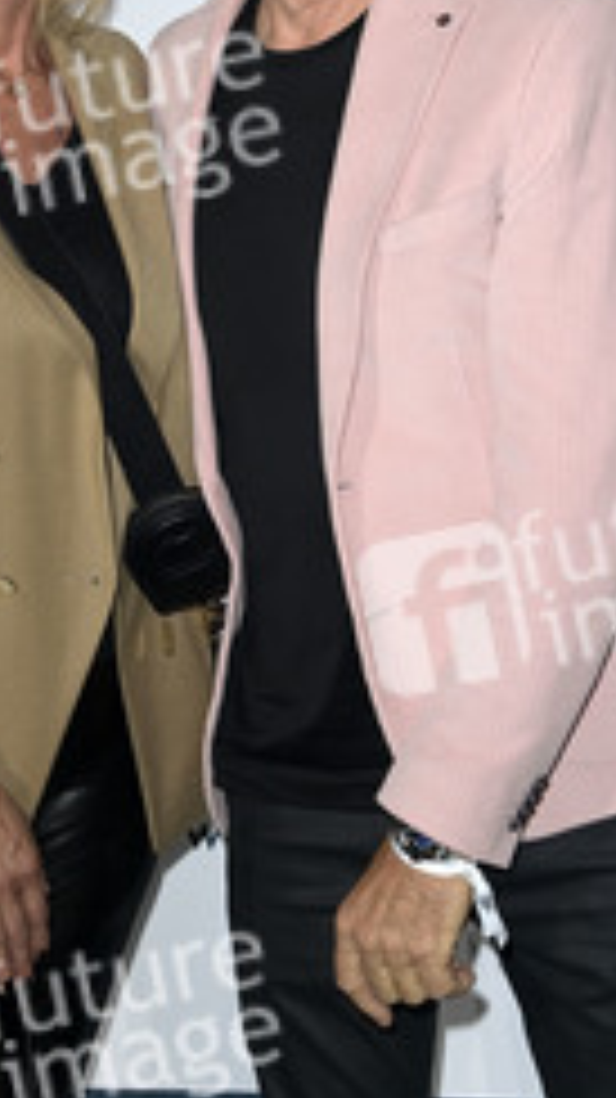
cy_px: 364
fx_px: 3489
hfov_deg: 10.1
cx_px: 180
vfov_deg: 17.8
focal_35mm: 120
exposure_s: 1/250
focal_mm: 70
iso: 640
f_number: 5.6
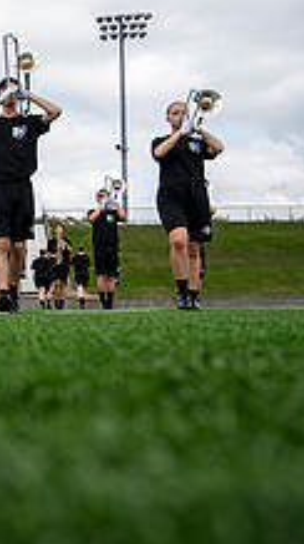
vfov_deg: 31.4
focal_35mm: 67
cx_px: -224
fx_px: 964
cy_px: 313
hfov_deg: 15.6
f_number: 4
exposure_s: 1/800
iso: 250
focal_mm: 24
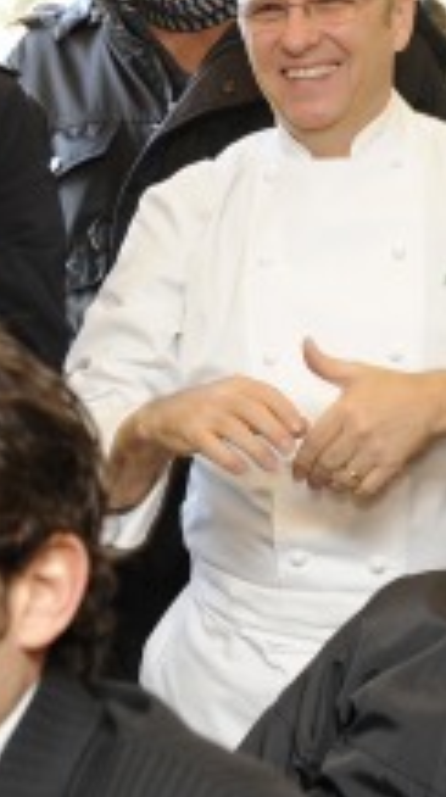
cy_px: 79
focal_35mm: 202
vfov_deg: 10.6
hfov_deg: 6.0
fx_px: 4263
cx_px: 278
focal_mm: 70
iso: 1600
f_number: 6.3
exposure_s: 1/80
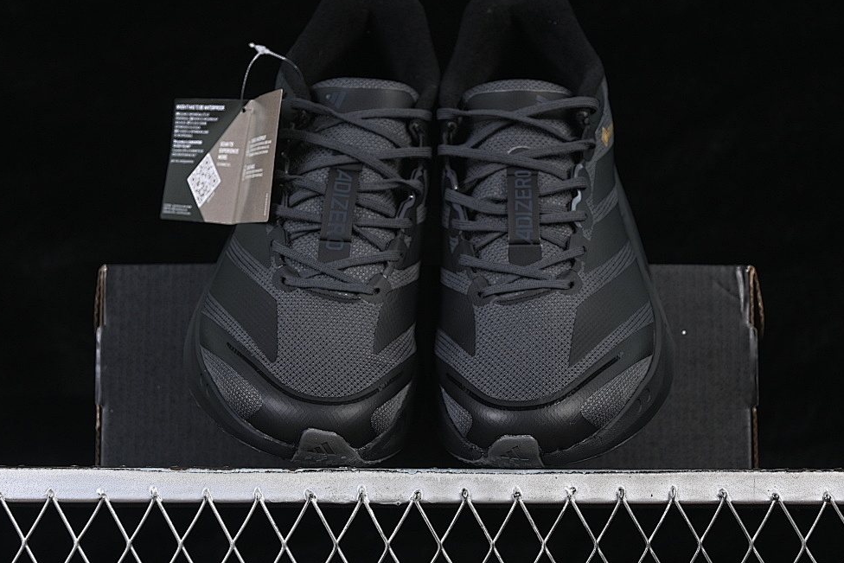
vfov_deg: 16.5
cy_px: 273
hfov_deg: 24.5
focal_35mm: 83
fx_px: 1946
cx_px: 428
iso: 160
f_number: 6.3
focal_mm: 50
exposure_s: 1/50
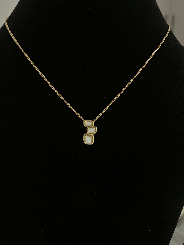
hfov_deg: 53.1
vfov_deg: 67.3
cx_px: 92
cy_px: 122
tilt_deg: -20.3
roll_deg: -0.3
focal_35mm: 26
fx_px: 184
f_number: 1.6
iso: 400
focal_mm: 5.1
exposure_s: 1/50
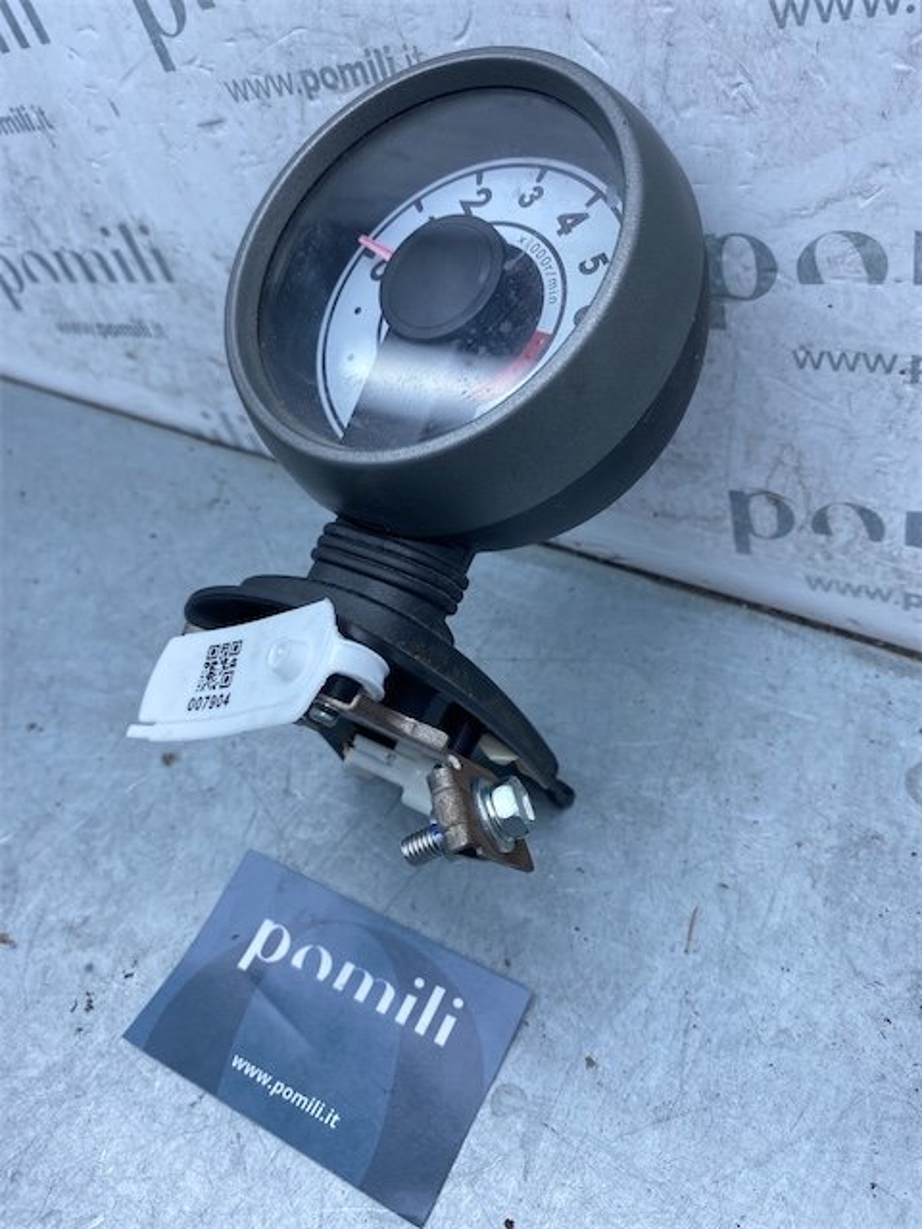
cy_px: 614
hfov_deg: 53.1
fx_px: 923
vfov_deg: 67.3
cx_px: 461
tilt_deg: -49.4
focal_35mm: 26
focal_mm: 4.25
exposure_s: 1/571
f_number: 1.8
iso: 32
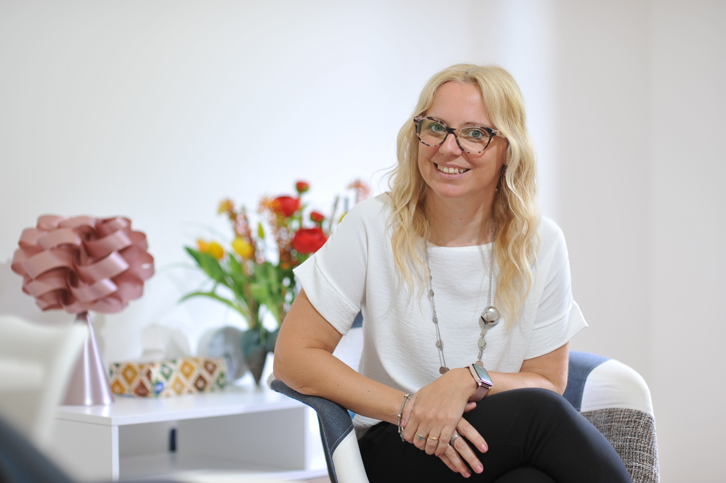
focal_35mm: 85
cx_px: 363
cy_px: 242
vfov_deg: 16.1
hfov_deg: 23.9
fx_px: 1713
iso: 250
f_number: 1.8
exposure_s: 1/100
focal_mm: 85
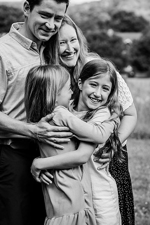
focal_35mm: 127
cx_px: 92
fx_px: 797
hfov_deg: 10.8
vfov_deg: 16.1
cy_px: 112
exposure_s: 1/500
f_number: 4.5
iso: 200
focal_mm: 85
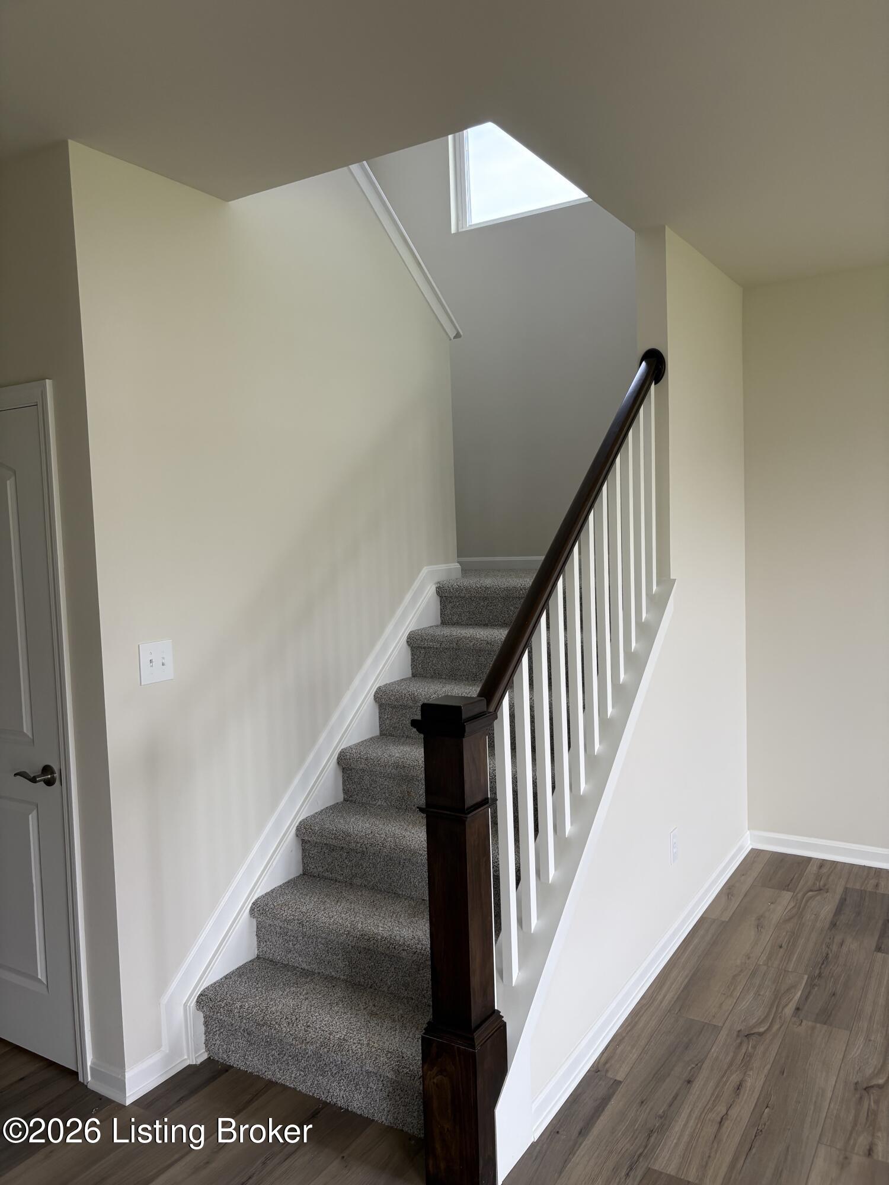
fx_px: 890
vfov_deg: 67.3
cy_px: 592
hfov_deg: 53.1
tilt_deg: -3.5
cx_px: 444
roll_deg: +1.1
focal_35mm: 26
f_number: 1.6
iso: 125
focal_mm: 5.96
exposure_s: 1/121
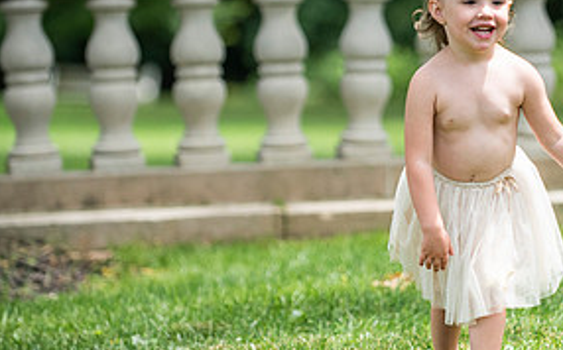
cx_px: 457
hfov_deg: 6.5
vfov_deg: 4.1
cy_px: 164
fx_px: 4919
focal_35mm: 321
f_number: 2.8
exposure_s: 1/4000
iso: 640
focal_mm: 155
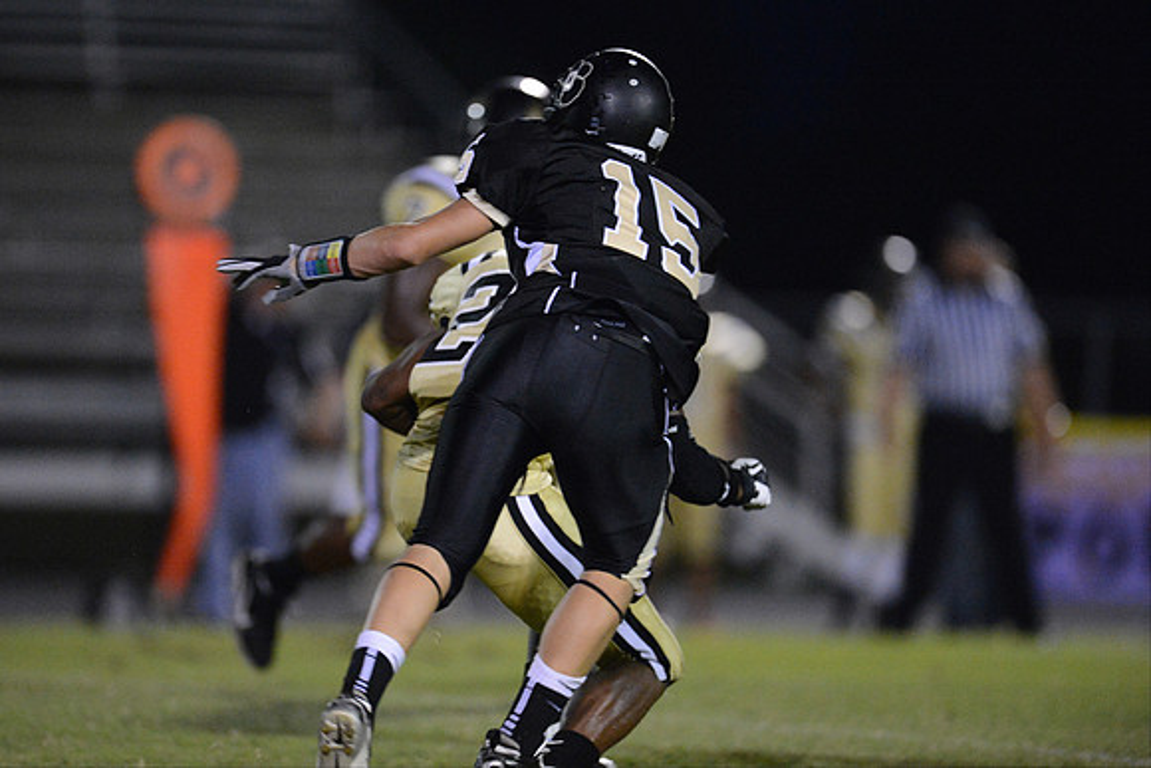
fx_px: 12791
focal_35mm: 400
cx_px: 576
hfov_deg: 5.2
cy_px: 384
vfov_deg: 3.4
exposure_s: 1/640
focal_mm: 400
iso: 12800
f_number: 2.8
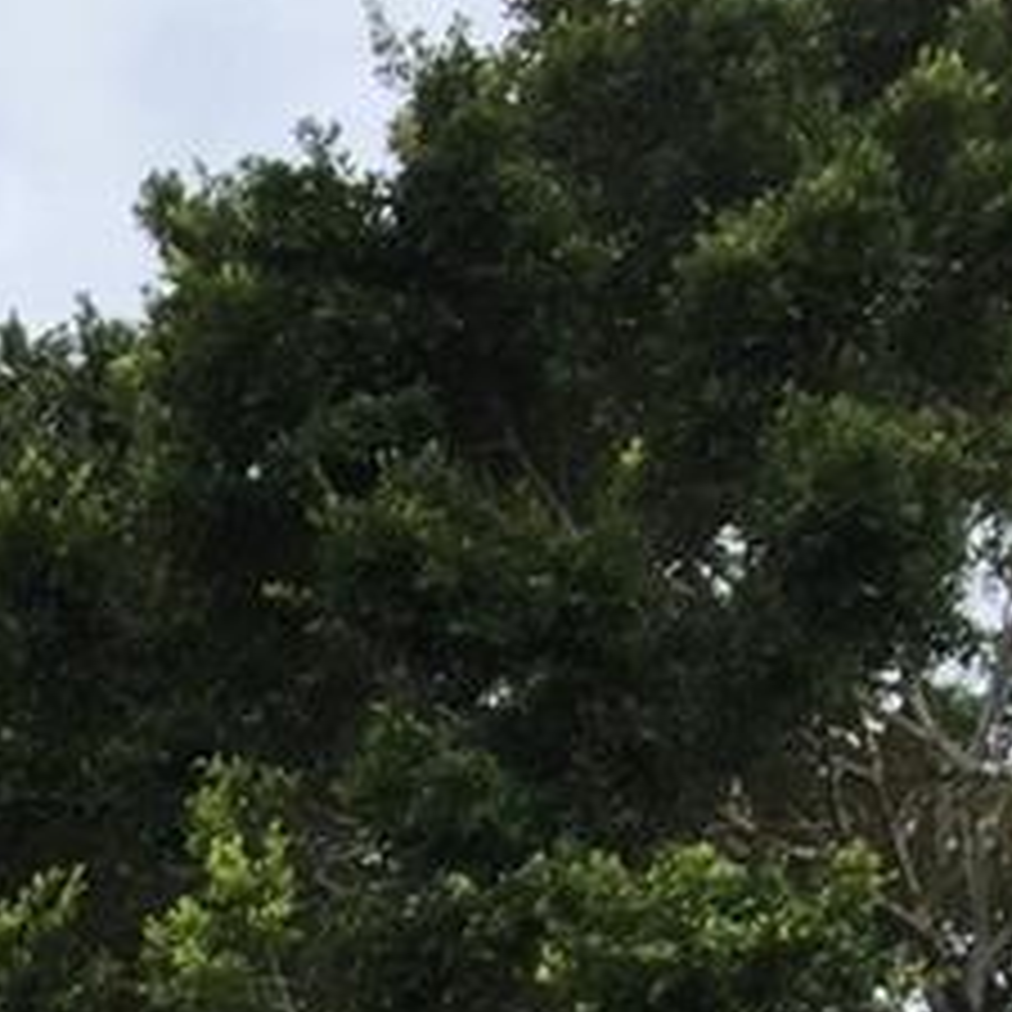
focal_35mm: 137
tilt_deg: +0.7
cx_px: -1003
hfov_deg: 11.5
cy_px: 2658
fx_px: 4531
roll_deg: -1.1
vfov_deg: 10.4
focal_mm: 4.15
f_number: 2.2
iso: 32
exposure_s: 1/1647
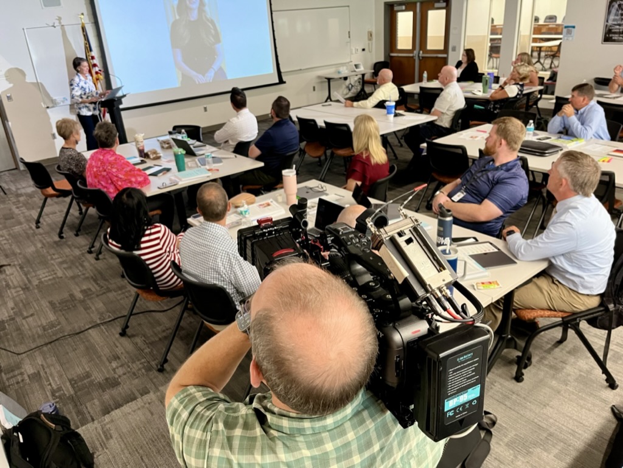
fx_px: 468
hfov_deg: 67.3
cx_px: 312
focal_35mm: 26
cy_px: 234
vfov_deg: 53.1
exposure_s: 1/60
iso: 320
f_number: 1.6
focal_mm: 5.1
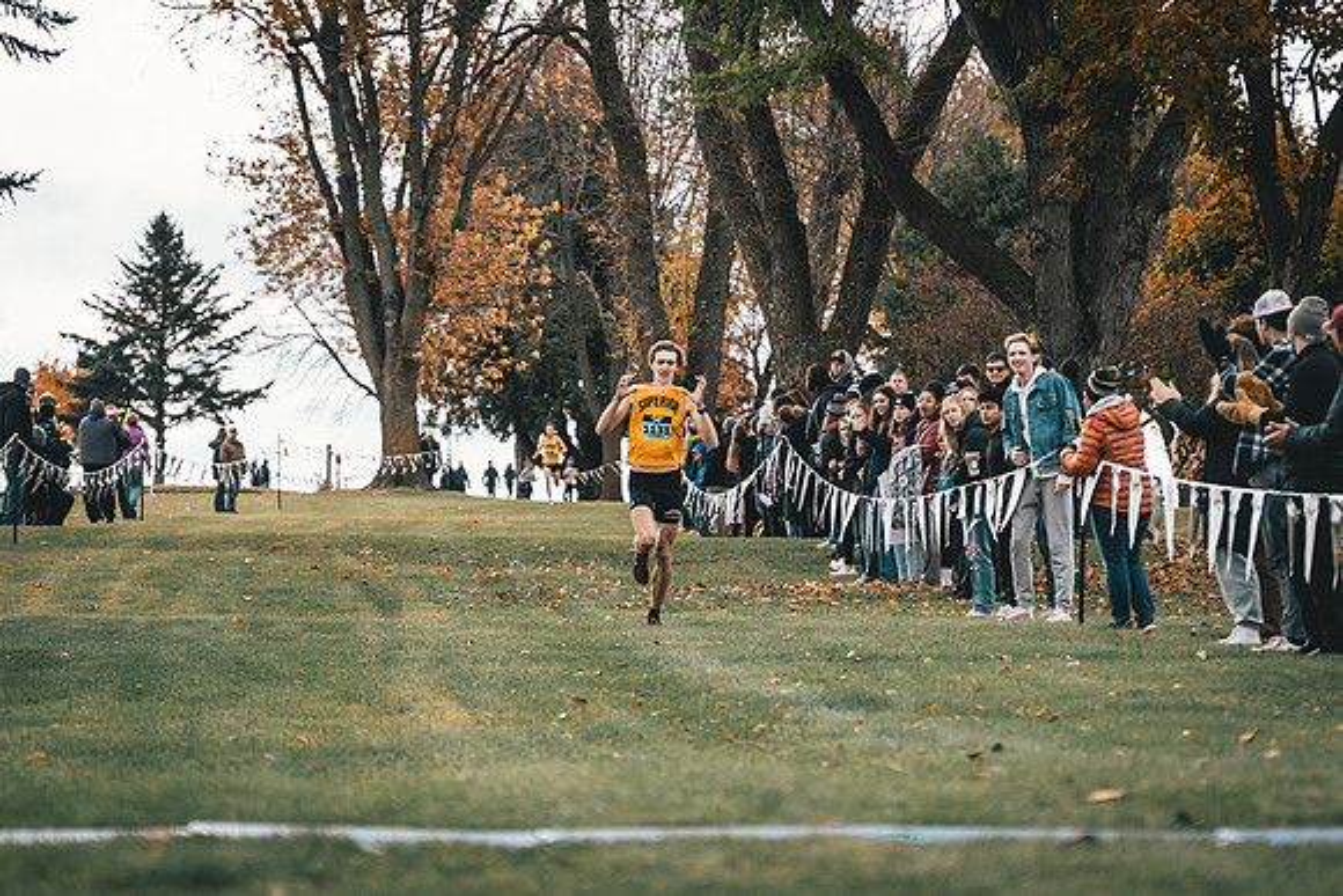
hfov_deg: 13.7
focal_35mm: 149
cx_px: 597
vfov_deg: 9.2
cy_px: 492
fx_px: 5572
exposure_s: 1/3200
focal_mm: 70
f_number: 2
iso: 200
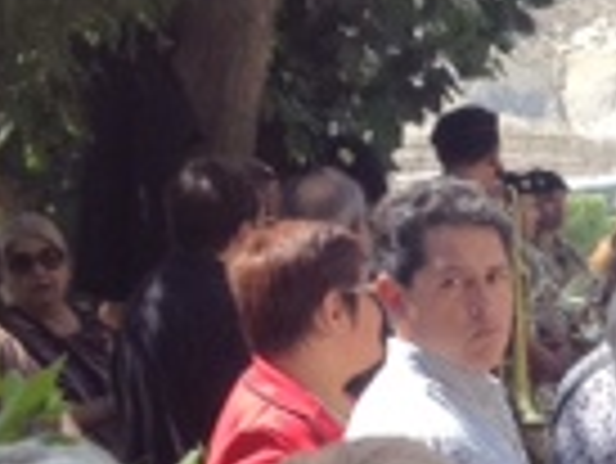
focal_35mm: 163
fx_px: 2903
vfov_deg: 9.0
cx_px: 787
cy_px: 559
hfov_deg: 11.8
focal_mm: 4.28
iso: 50
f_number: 2.4
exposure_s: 1/516
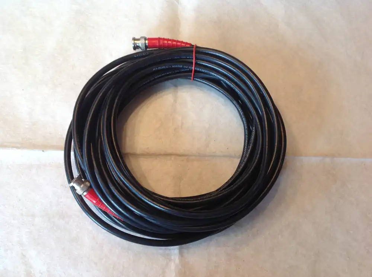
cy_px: 138
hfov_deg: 52.7
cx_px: 186
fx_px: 375
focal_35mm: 35
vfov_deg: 40.6
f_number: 2.4
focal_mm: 4.28
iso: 50
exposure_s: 1/20
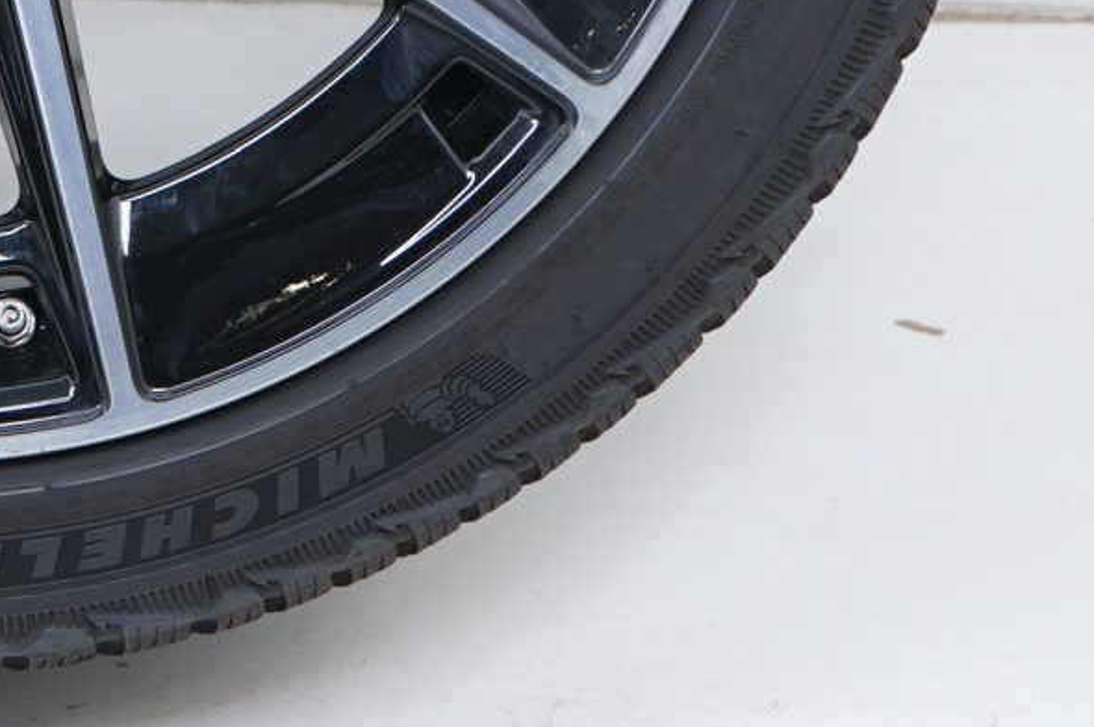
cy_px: -442
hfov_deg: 11.3
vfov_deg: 7.5
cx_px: -96
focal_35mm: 179
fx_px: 5434
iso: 250
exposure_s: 1/125
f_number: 7.1
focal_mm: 55
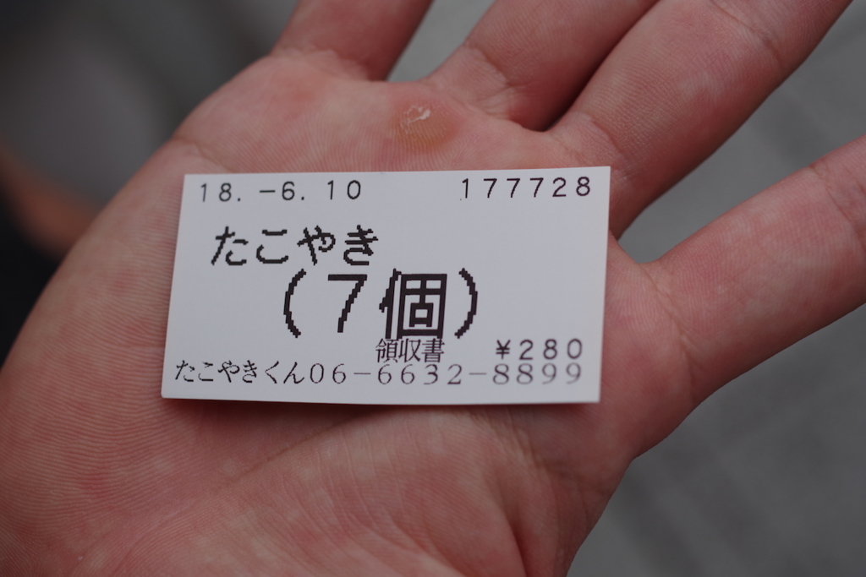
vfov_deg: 26.0
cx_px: 433
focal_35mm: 52
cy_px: 288
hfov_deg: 38.2
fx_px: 1251
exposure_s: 1/200
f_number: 4
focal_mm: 35
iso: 100
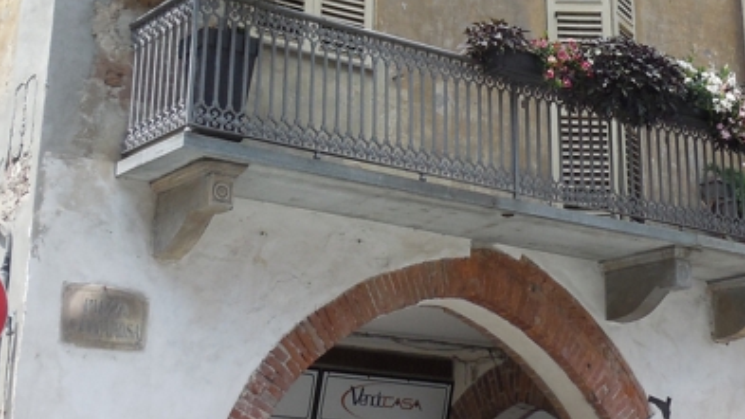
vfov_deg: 16.7
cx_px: 417
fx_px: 1402
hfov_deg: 29.7
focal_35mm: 71
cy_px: 6
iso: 125
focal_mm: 4.5
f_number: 3.1
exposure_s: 1/1000
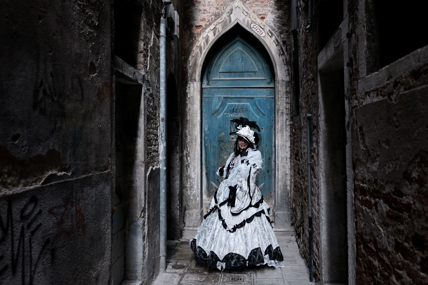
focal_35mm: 32
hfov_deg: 58.7
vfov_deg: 41.1
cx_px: 214
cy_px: 142
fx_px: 380
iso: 800
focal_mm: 21.4
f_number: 3.2
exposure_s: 1/180
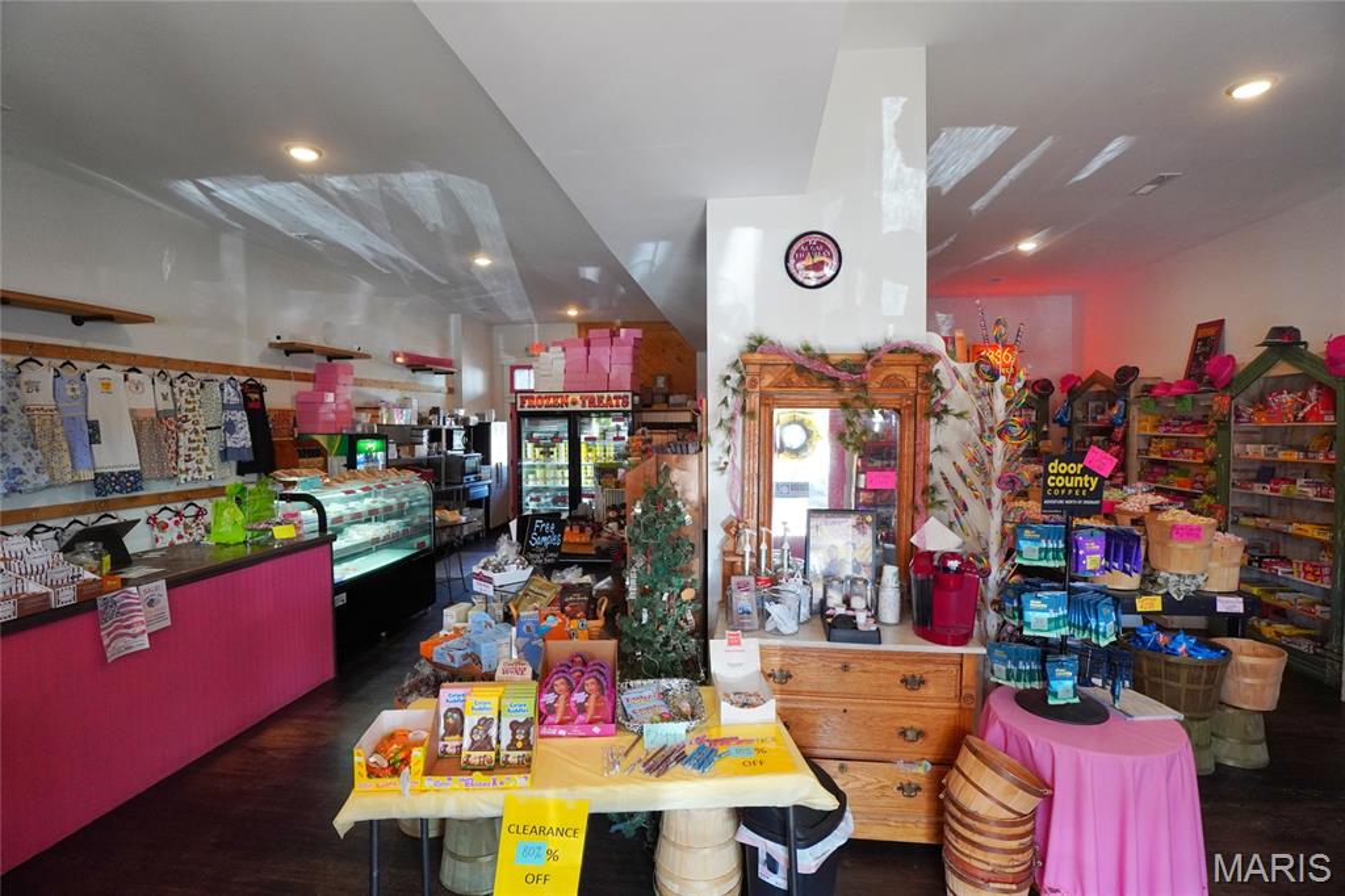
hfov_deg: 95.0
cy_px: 448
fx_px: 616
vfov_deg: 72.0
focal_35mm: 16
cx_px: 672
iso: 1250
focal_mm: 11
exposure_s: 1/160
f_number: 4
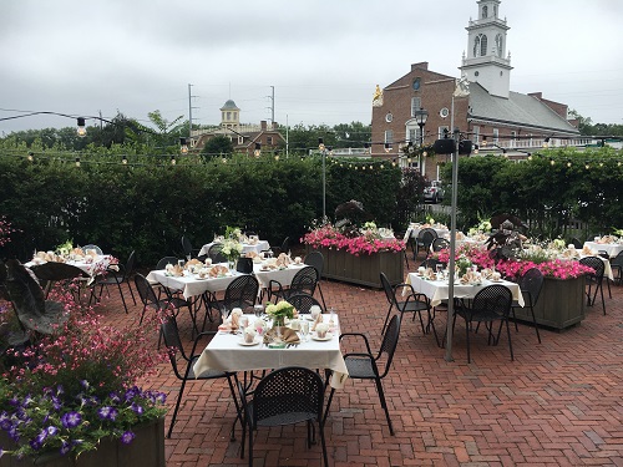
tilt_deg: -7.1
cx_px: 312
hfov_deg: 61.7
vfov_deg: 48.2
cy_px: 234
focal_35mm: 29
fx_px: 522
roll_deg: -0.8
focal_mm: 4.15
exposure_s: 1/1148
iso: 25
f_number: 2.2
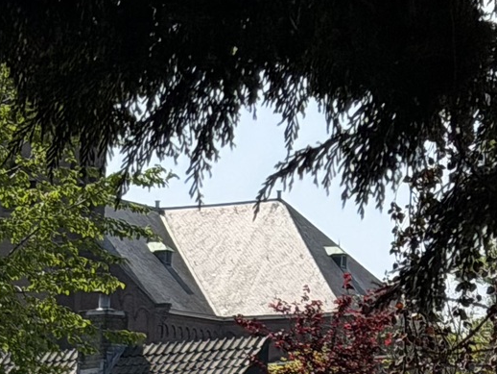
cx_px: -604
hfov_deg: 7.9
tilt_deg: -5.6
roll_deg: -0.6
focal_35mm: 237
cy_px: 910
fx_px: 3404
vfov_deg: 6.0
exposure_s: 1/6024
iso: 80
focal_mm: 6.76
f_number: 1.78
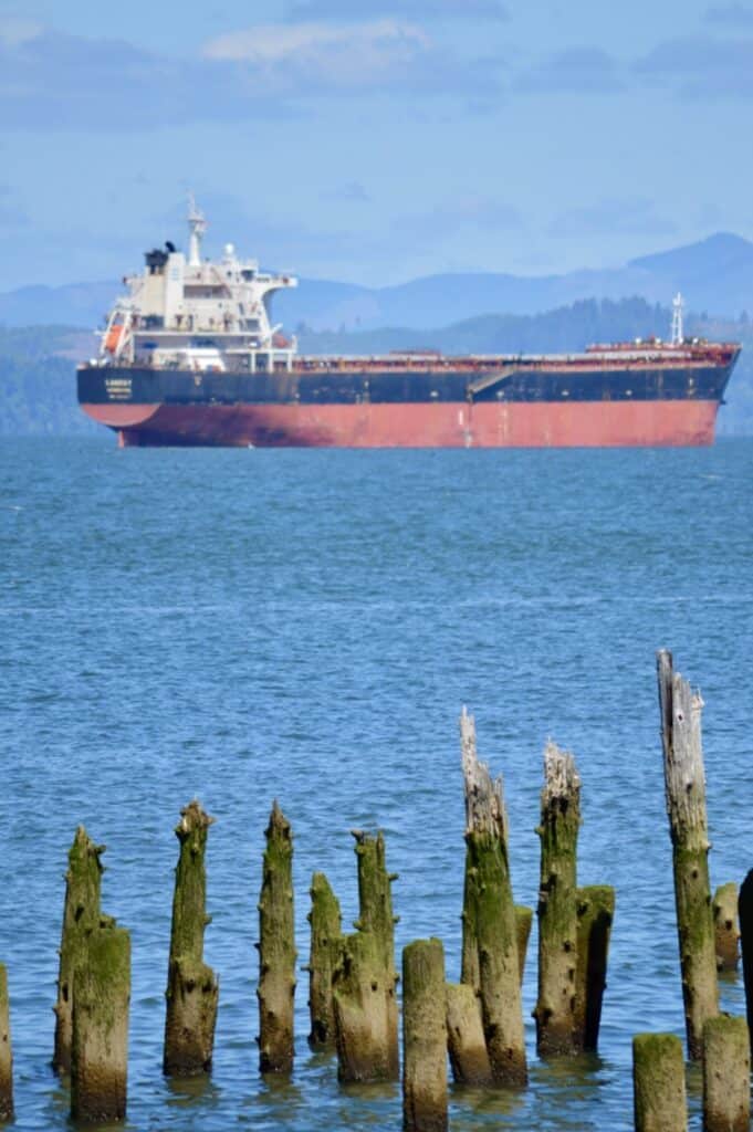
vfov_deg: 6.9
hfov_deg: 4.6
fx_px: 9428
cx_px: 376
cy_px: 566
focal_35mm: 300
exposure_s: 1/320
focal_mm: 200
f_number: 6.3
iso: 100
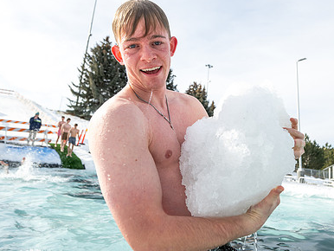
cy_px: 107
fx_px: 251
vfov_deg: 52.9
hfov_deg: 65.7
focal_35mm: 26
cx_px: 220
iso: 250
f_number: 4
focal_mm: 18
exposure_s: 1/1600
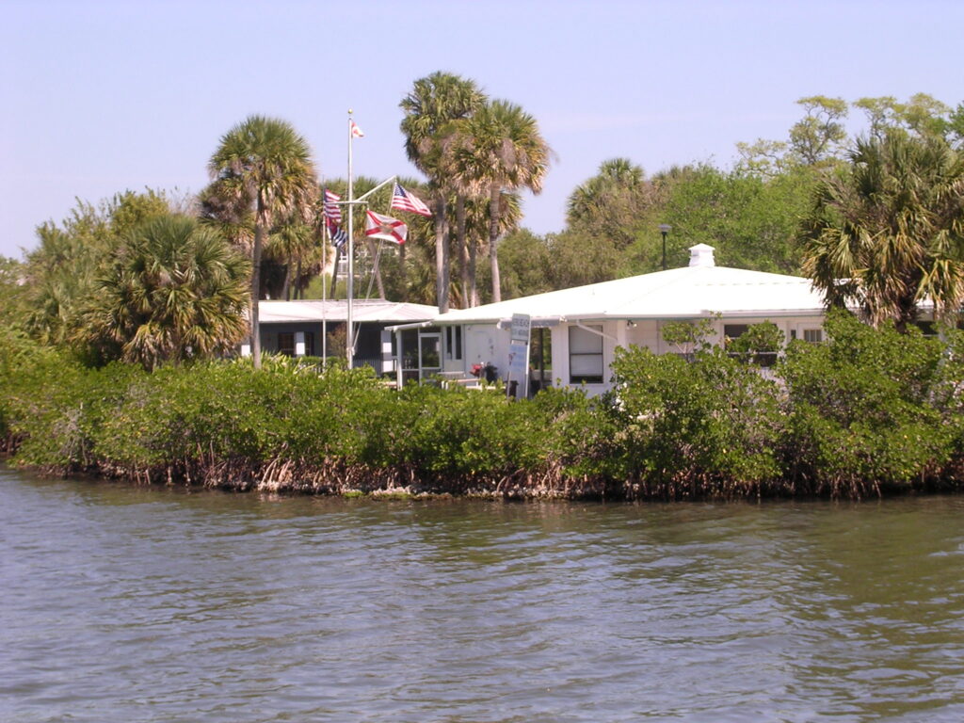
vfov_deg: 14.1
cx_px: 482
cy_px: 362
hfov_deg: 18.7
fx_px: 2924
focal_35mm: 105
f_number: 4.6
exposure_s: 1/316
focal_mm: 15.9
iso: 100
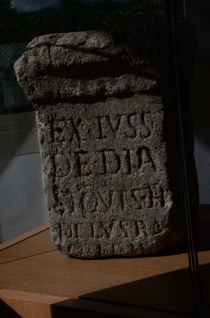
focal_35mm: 75
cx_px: 105
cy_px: 159
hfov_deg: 18.1
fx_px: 659
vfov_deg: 27.0
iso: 1000
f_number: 16
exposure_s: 1/1000
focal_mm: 50
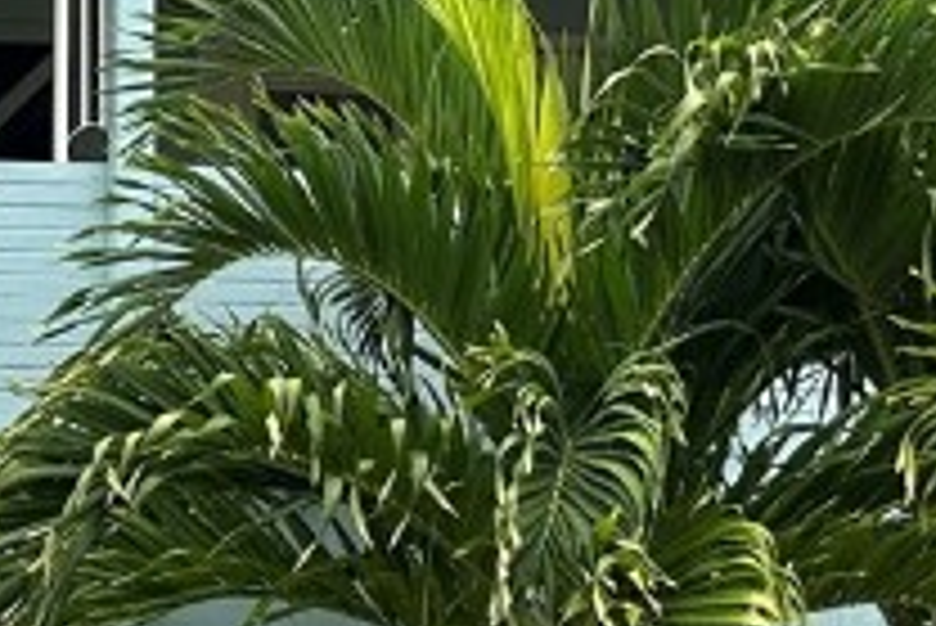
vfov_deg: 10.9
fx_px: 3200
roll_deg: -1.7
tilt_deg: +1.7
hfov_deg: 13.6
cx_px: -1071
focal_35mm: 123
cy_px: 856
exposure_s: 1/971
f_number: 1.78
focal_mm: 6.86
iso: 80
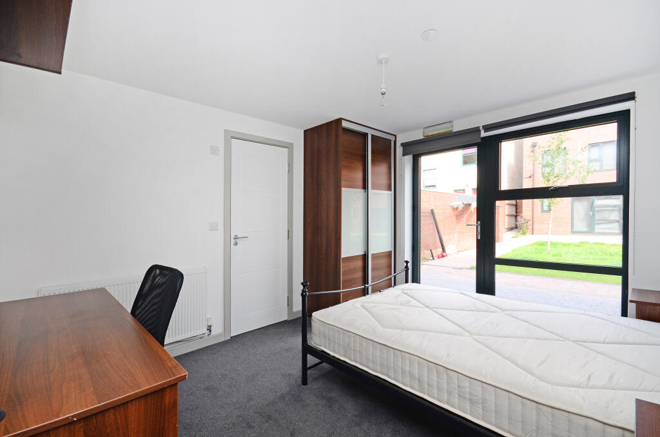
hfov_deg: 100.5
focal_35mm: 15
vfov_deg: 77.1
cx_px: 330
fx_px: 274
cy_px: 218
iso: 320
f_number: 9
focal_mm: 10
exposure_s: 1/50
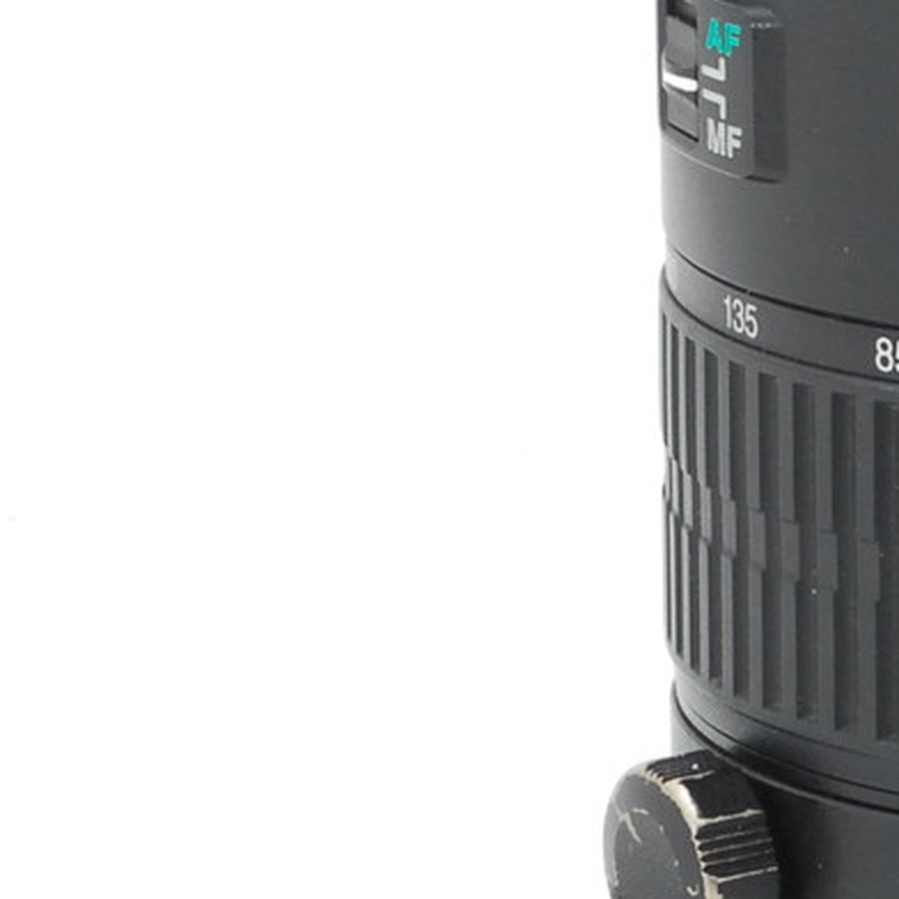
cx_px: 663
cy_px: 213
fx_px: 8425
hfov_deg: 6.1
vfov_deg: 6.1
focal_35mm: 287
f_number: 16
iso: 400
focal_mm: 55
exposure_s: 1/125
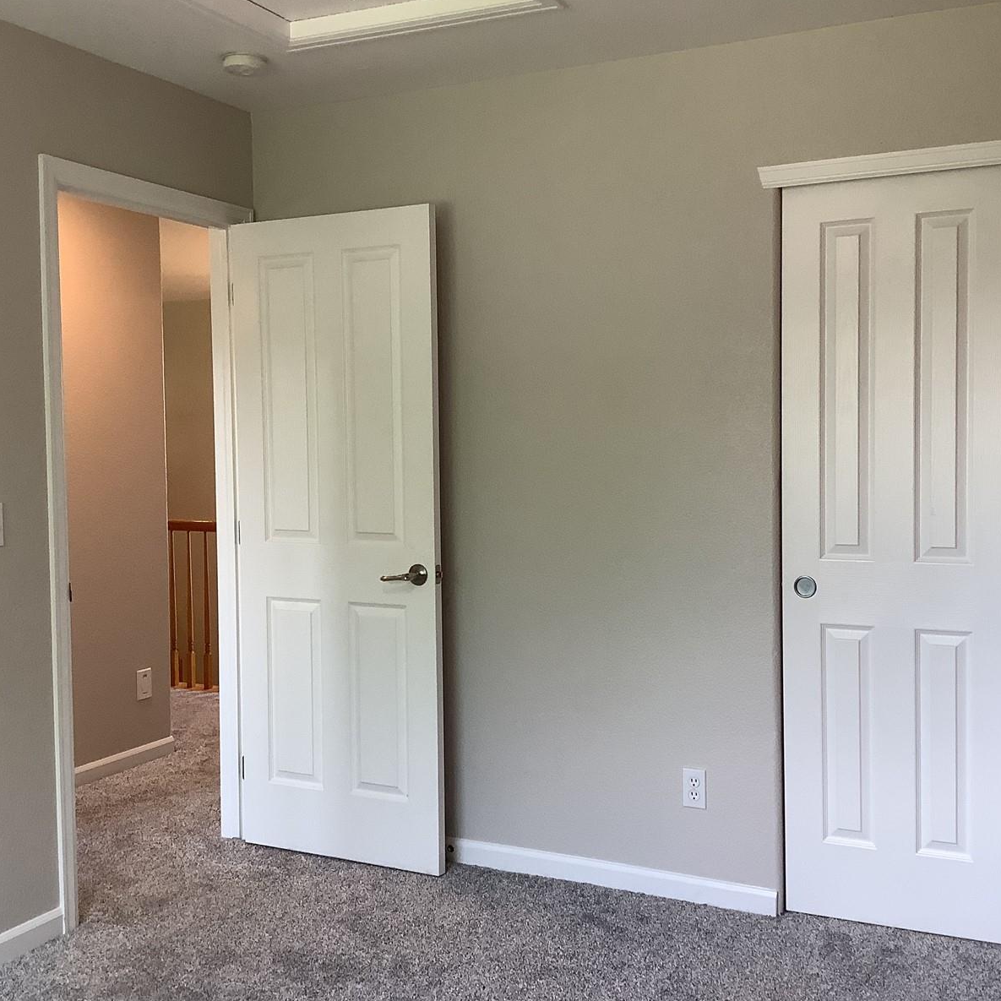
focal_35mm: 37
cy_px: 502
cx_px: 524
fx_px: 1210
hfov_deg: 44.9
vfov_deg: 44.9
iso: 80
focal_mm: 3.3
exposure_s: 1/60
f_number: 2.4
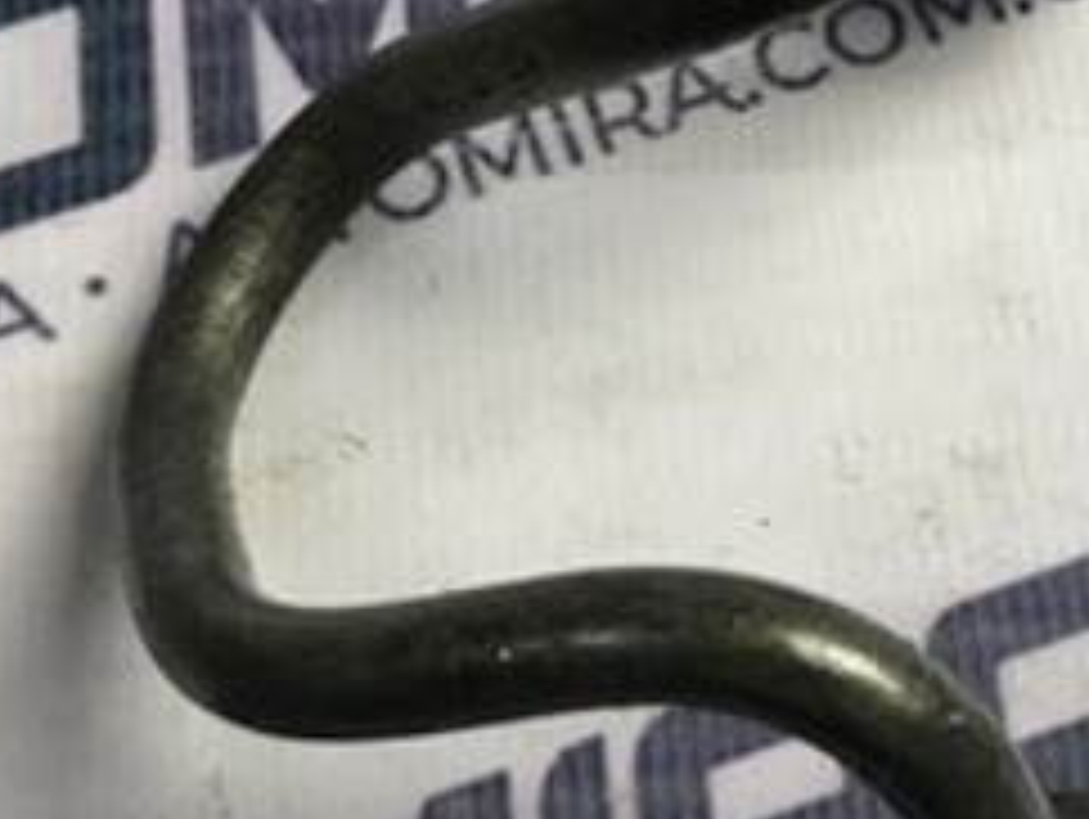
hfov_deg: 26.1
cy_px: 392
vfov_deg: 19.9
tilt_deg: -70.6
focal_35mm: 74
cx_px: 734
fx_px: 2330
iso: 25
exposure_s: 1/33
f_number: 1.8
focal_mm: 3.99
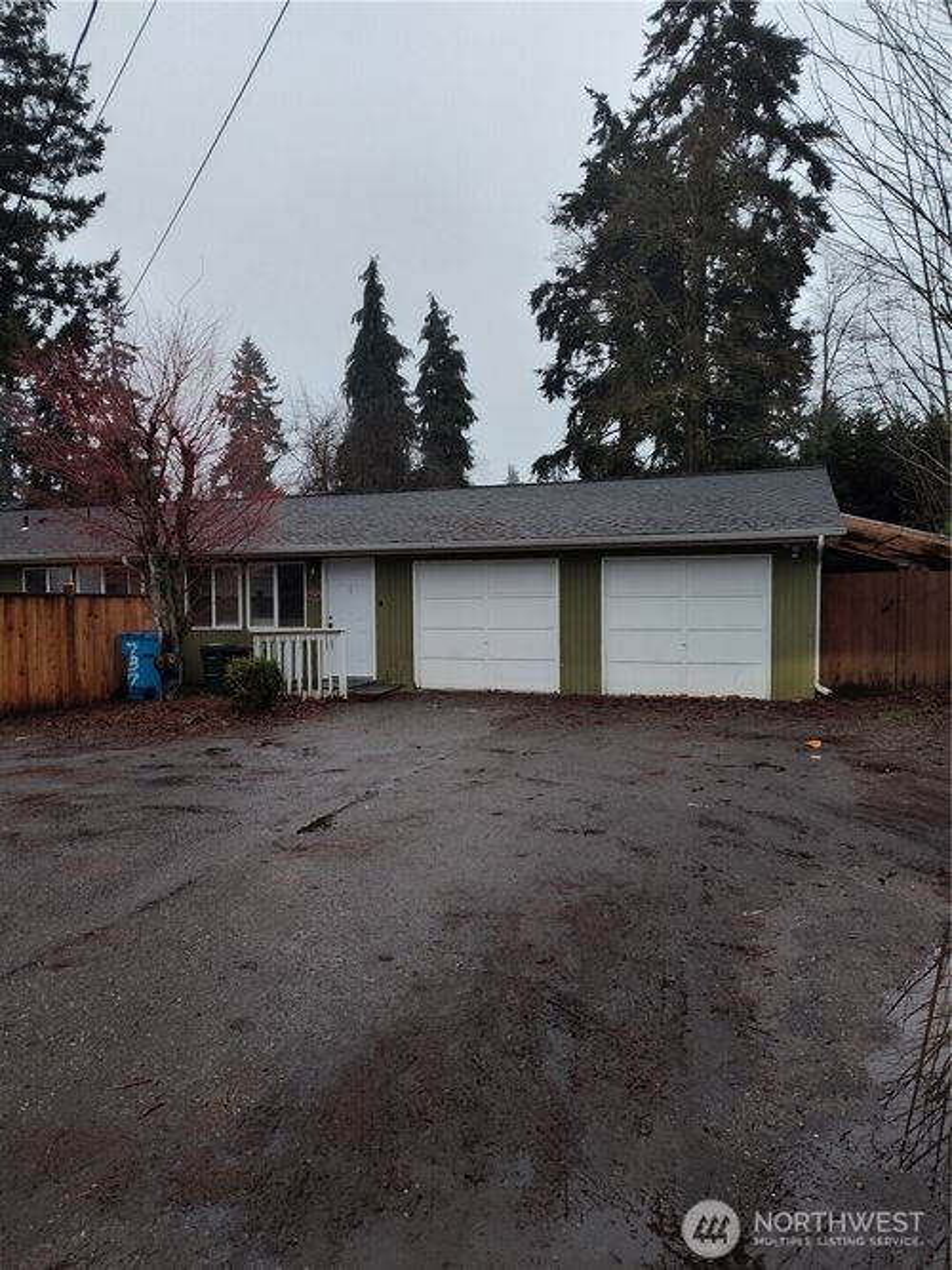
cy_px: 635
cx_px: 476
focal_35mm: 23
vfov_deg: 73.9
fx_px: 844
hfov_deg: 58.9
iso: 297
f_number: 1.8
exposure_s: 1/120
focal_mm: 5.56
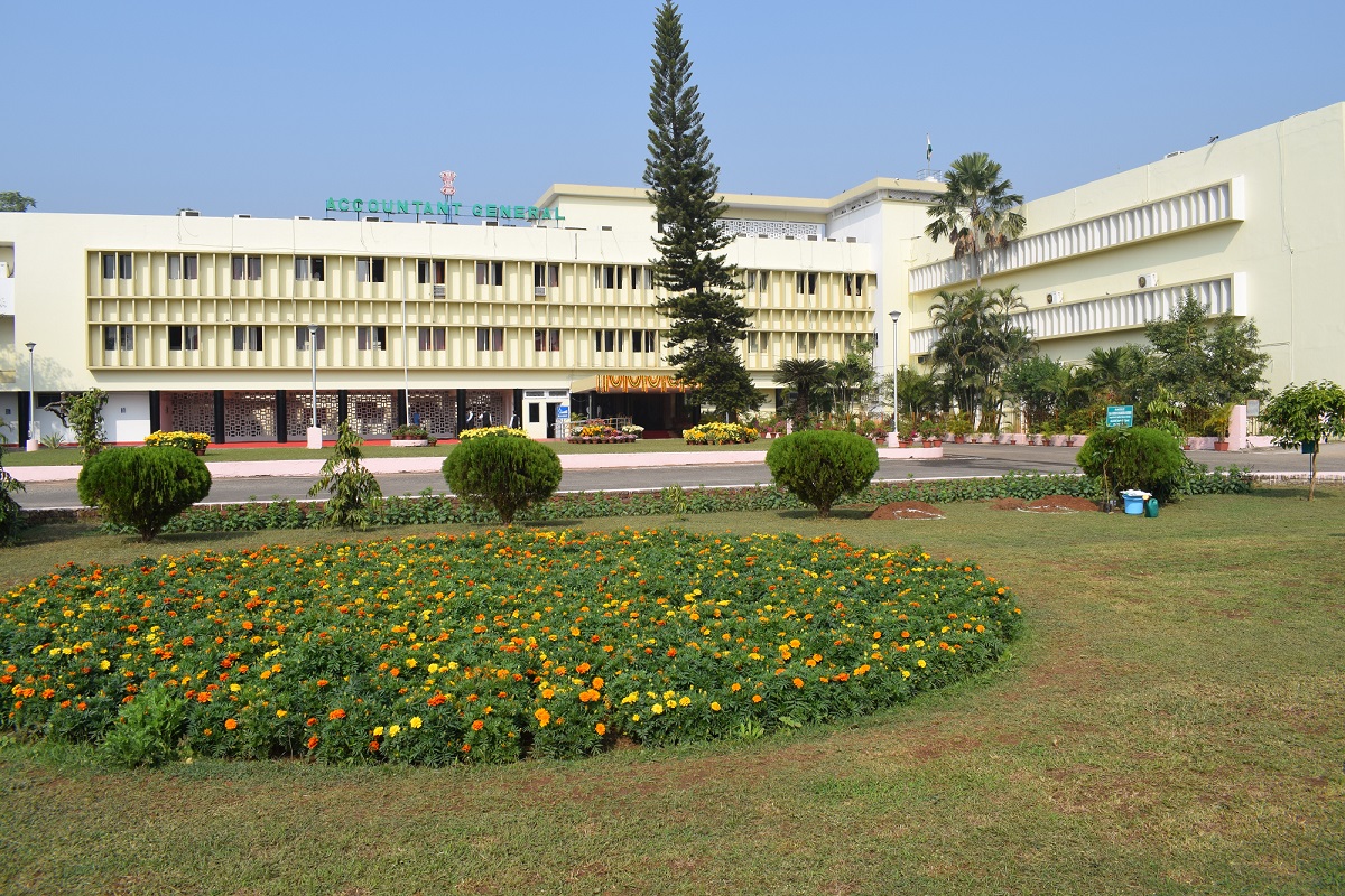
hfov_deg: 67.4
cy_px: 448
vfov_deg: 47.9
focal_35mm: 27
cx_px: 672
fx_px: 1009
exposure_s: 1/400
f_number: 9
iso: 200
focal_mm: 18
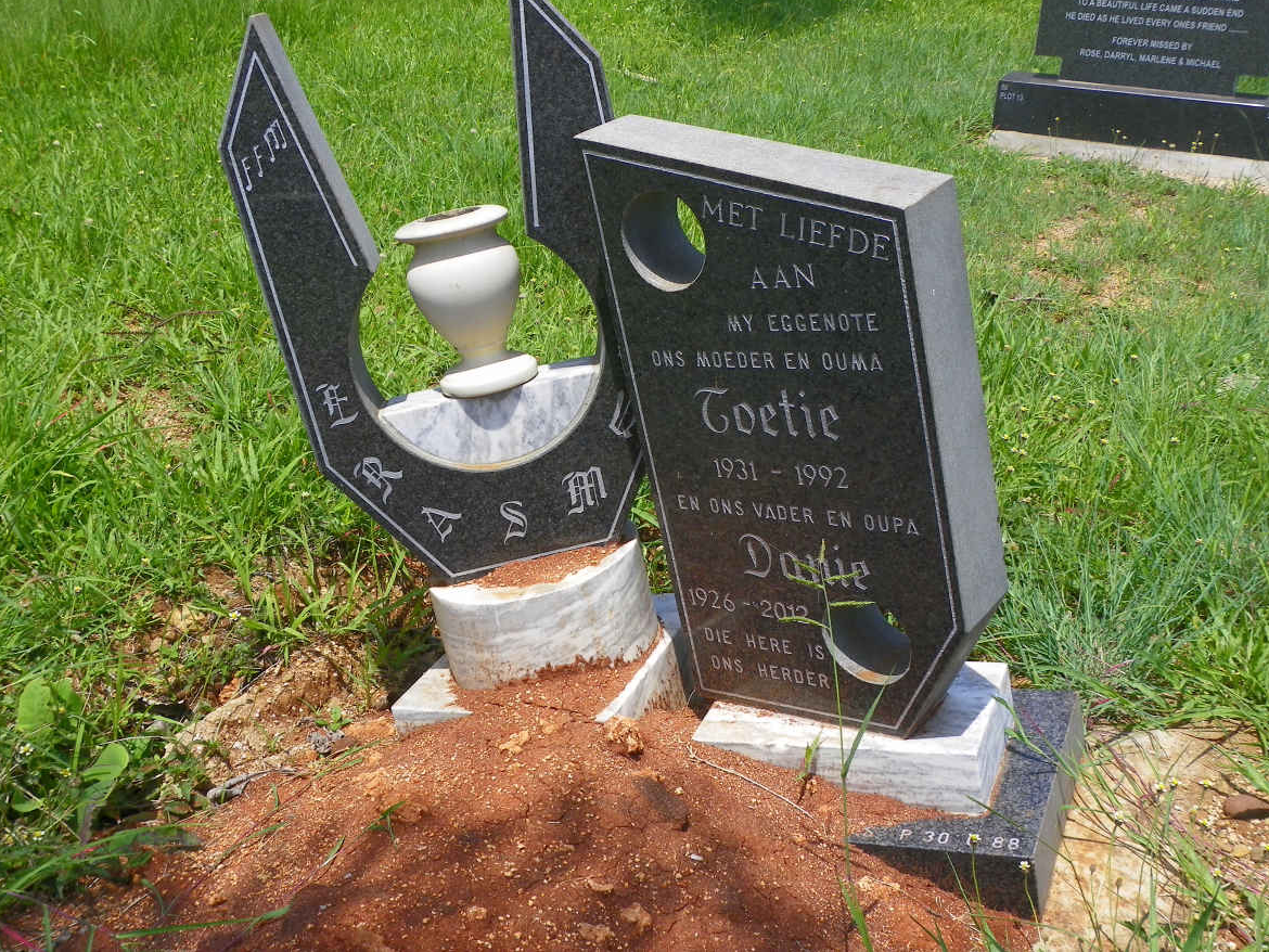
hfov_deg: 46.8
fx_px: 1467
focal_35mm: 40
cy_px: 465
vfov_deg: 36.0
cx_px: 640
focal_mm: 6.9
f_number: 5
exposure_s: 1/320
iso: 64
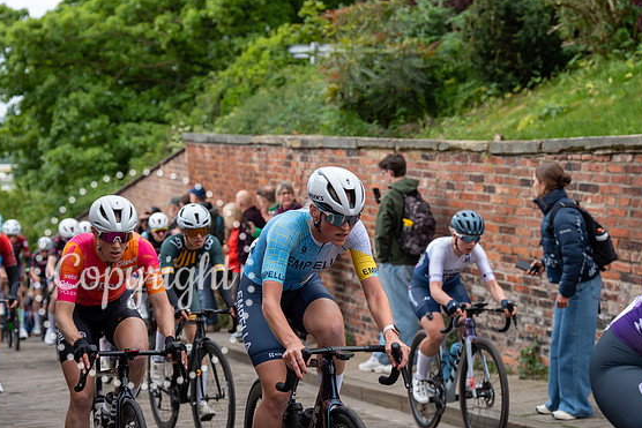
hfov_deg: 27.7
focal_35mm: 73
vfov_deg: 18.7
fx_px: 1302
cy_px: 219
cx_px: 326
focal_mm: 70
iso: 500
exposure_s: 1/1000
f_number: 4
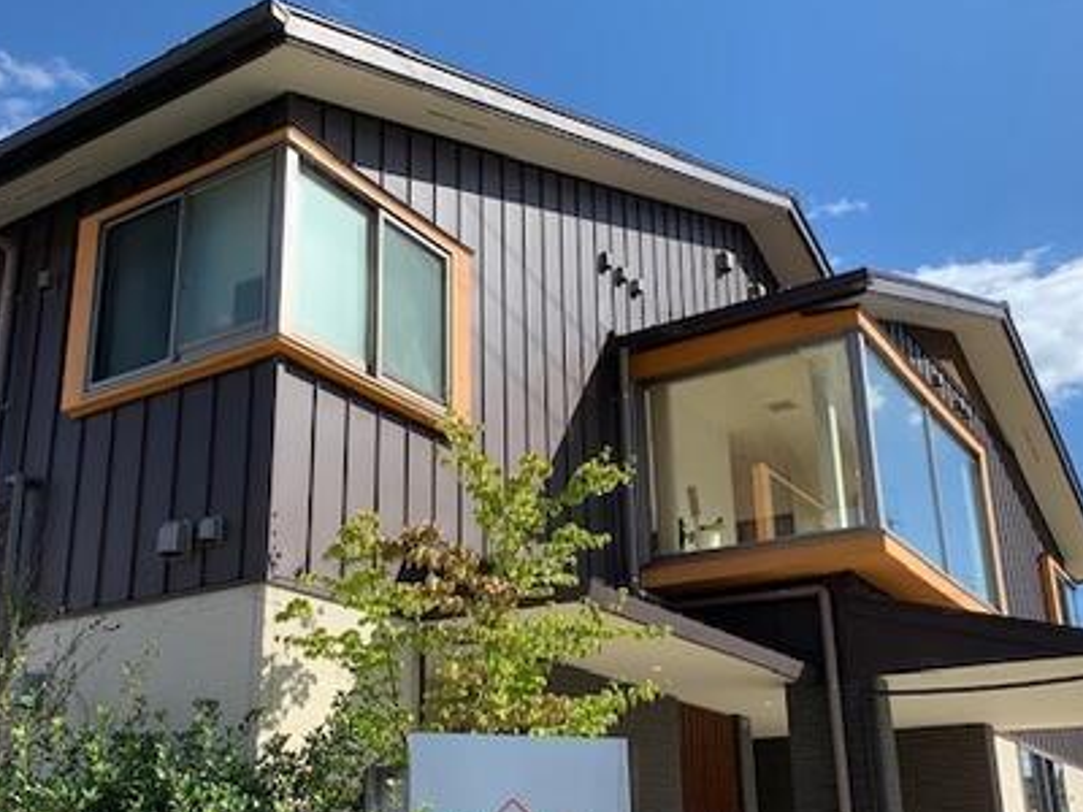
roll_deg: +0.0
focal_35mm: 39
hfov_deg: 47.8
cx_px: 477
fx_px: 1220
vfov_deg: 36.7
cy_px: 466
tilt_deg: +18.0
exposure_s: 1/1585
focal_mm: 4.25
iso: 25
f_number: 1.8
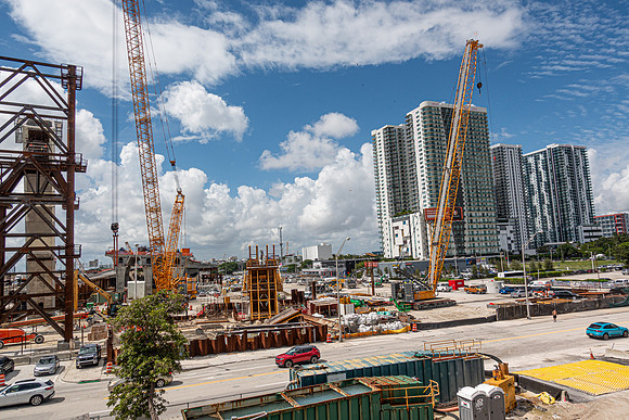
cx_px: 314
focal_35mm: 24
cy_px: 210
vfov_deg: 53.2
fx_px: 419
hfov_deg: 73.7
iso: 125
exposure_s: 1/200
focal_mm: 8.8
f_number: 4.5
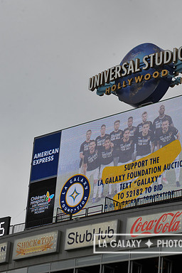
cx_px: 144
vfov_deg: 15.1
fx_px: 1031
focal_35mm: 136
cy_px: 136
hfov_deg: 10.1
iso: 400
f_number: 9
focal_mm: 90
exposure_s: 1/320
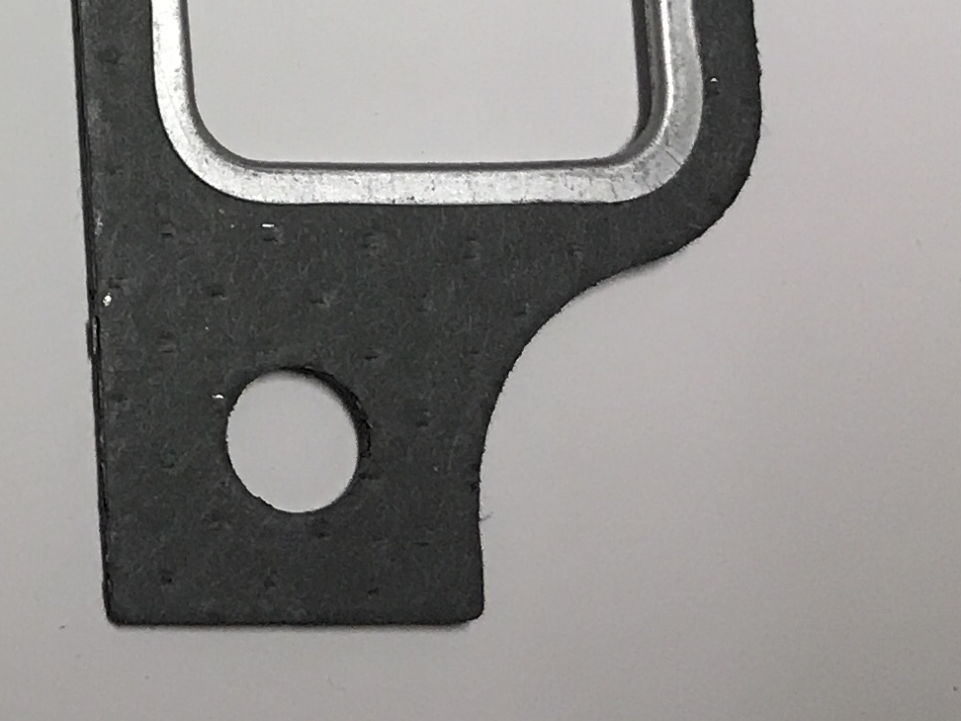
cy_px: -198
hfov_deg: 15.5
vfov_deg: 12.9
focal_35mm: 111
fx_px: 3082
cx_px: -709
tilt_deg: -78.1
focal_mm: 3.99
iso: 32
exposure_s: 1/33
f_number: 1.8
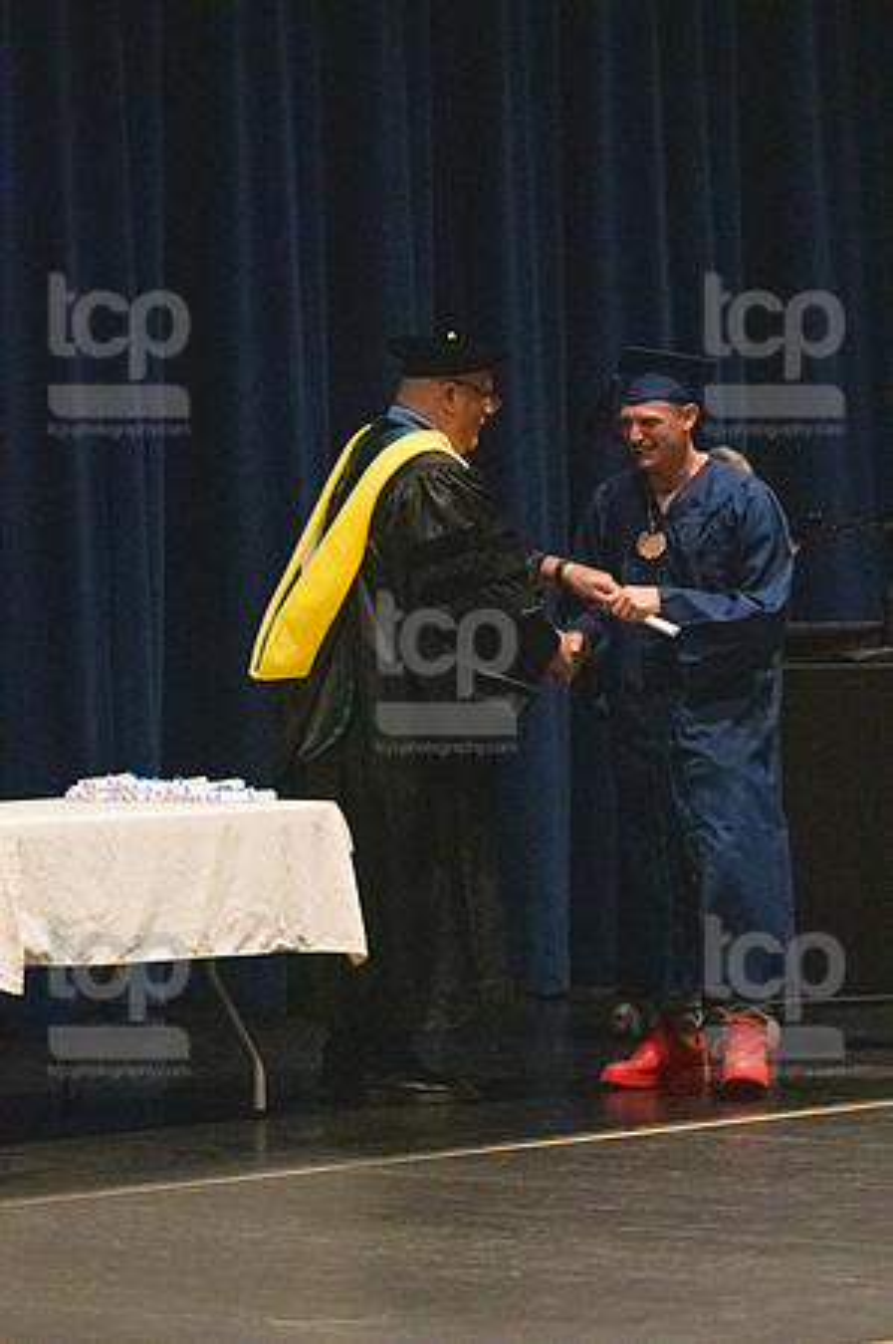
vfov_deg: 11.0
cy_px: 672
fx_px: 6974
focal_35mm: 187
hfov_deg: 7.3
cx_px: 446
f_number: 3.2
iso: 10000
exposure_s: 1/400
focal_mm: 125
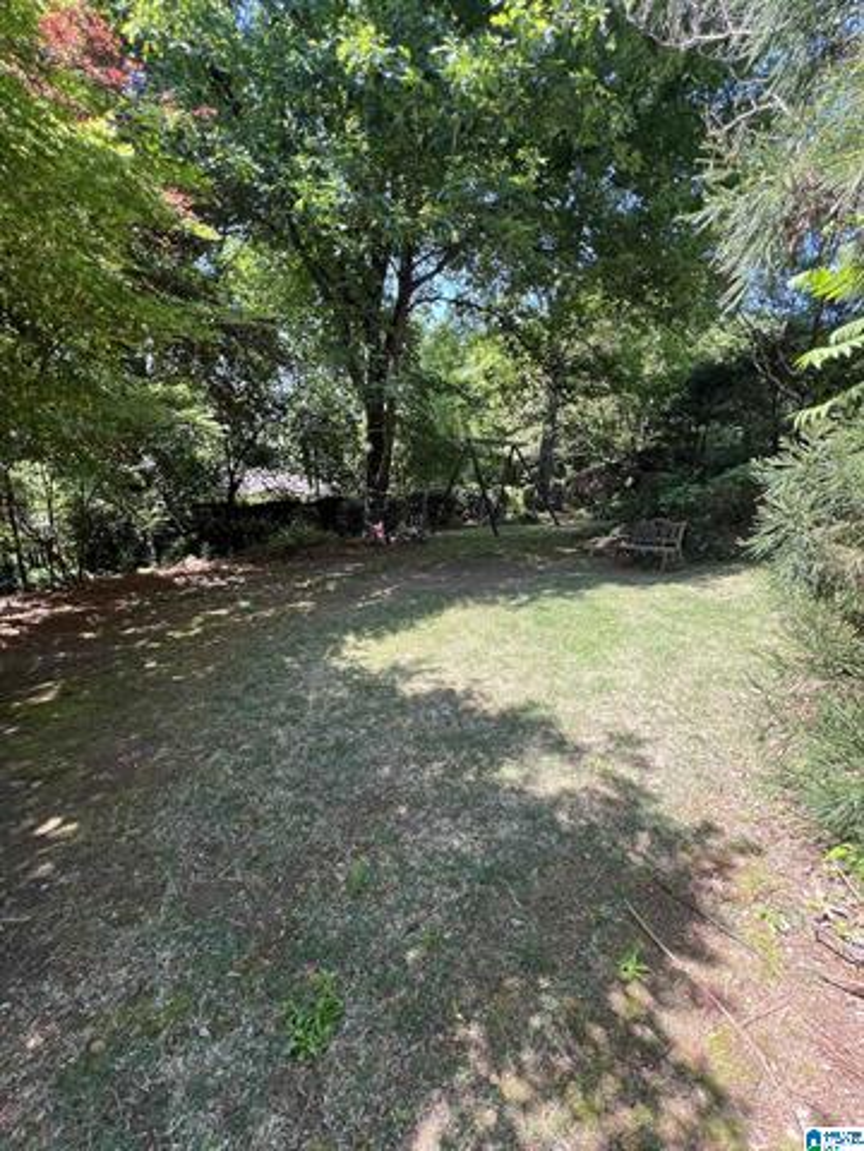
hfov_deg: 89.9
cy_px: 576
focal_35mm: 13
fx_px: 433
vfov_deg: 106.2
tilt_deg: -10.3
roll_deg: -1.0
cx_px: 432
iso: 32
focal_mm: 1.57
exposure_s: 1/133
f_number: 1.8
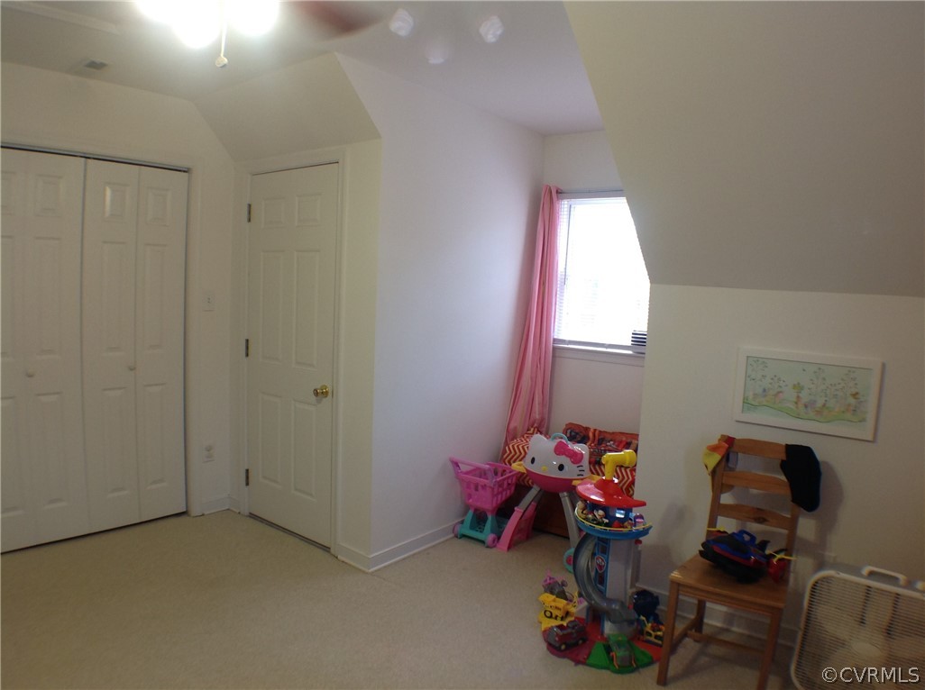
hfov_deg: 52.7
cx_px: 462
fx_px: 934
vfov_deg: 40.6
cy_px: 345
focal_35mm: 35
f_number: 2.4
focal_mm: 4.28
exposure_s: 1/24
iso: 64
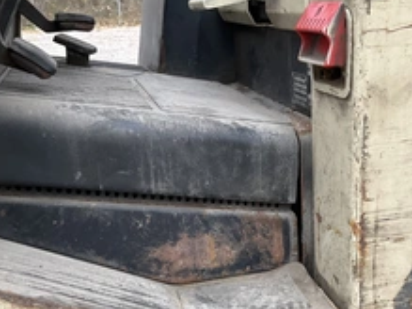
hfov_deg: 36.1
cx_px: 248
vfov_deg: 27.1
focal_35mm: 53
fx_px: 630
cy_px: 237
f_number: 1.8
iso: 64
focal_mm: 3
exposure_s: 1/100
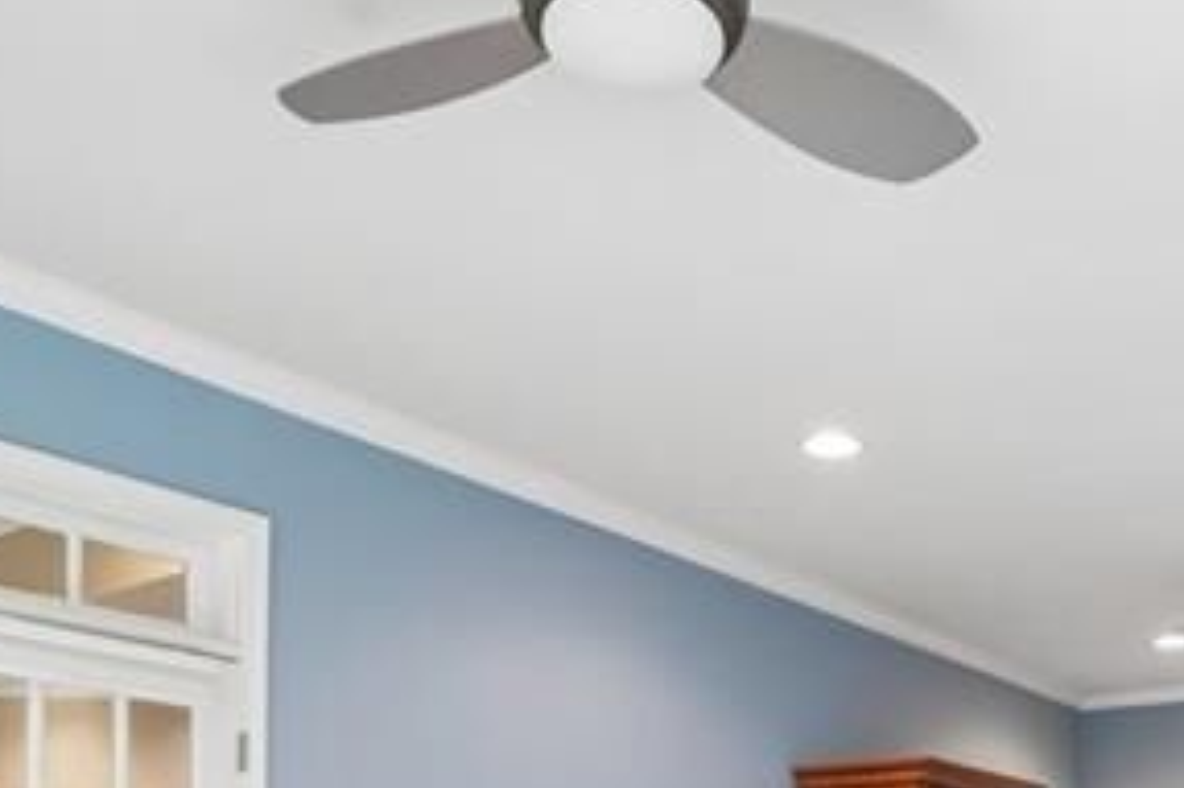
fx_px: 1282
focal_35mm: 39
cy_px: 945
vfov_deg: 29.4
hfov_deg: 48.4
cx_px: 829
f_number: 8
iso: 320
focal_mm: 14
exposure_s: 1/4
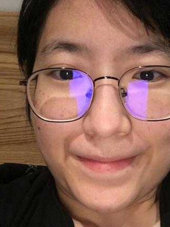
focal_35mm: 44
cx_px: 118
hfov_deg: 32.5
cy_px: 76
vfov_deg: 42.4
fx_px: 288
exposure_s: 1/17
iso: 100
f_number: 2.2
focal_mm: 2.65
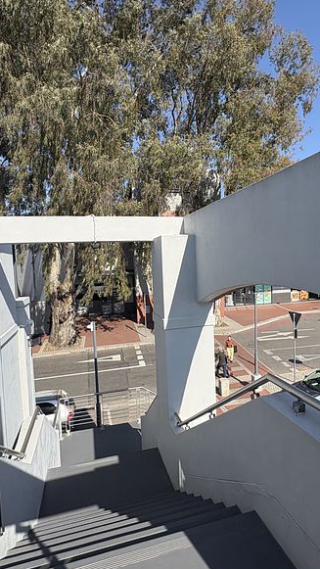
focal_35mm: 21
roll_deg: +3.1
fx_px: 317
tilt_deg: -4.0
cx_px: 174
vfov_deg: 83.8
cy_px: 281
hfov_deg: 53.5
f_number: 2.2
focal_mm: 2.22
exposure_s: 1/1789
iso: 50
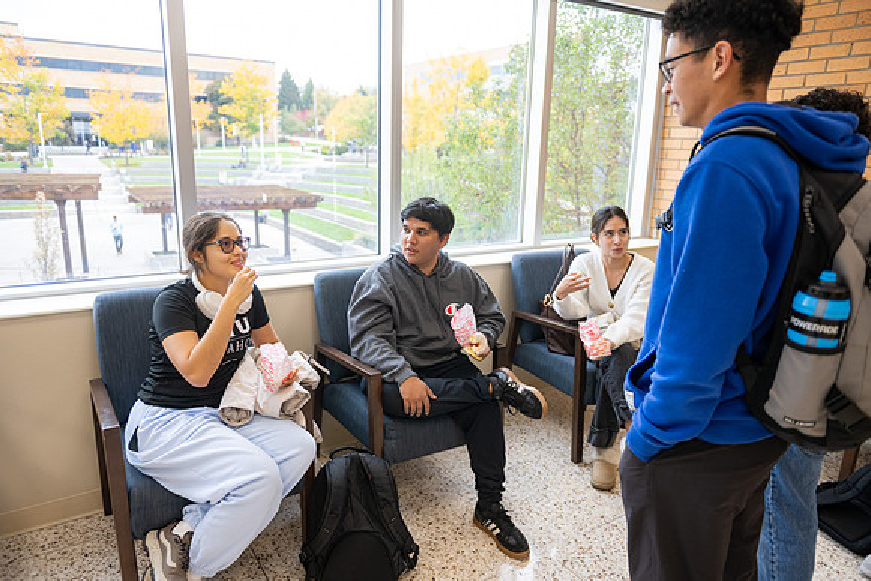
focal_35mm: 24
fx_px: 581
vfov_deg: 53.2
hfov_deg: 73.7
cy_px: 290
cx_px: 436
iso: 250
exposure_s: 1/250
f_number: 2.8
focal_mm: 24
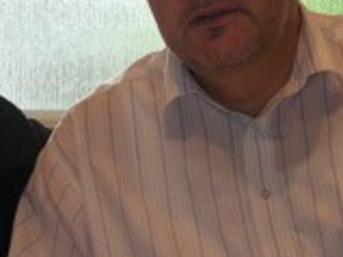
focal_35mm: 116
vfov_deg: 12.8
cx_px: 82
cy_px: 127
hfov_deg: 16.9
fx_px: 1149
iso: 133
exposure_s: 1/31.1
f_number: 3
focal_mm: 7.1
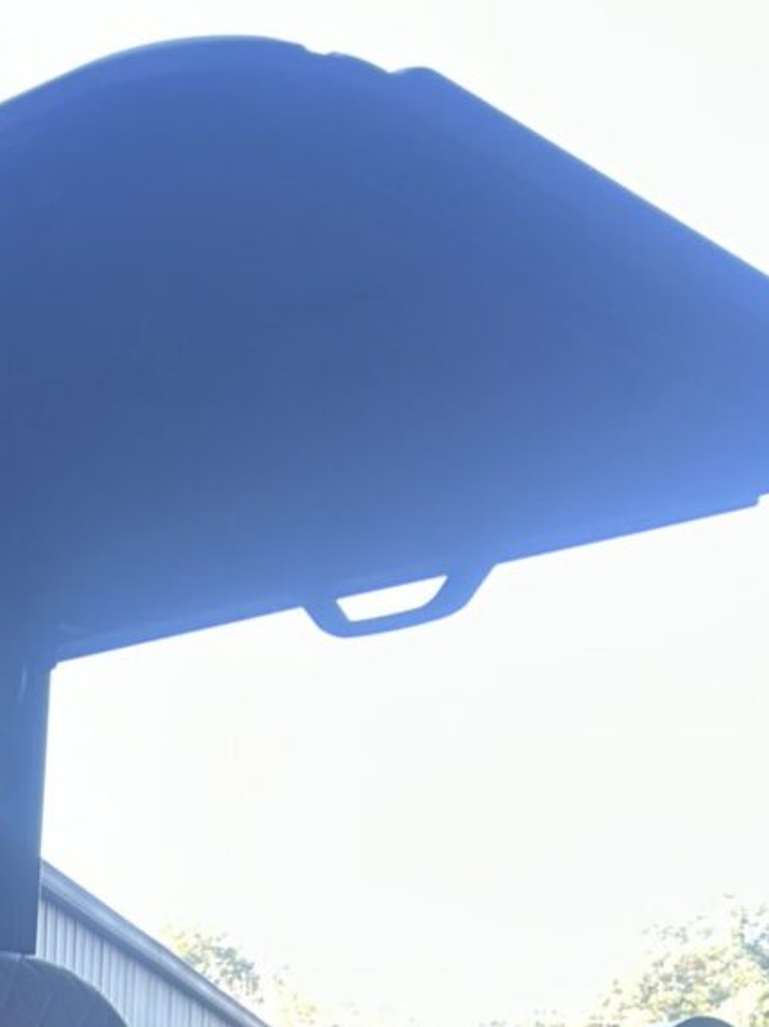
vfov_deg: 18.9
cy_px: 1678
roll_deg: +1.6
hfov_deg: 15.7
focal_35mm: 87
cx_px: -365
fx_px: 2579
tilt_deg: -6.3
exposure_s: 1/121
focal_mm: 5.7
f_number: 1.5
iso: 64
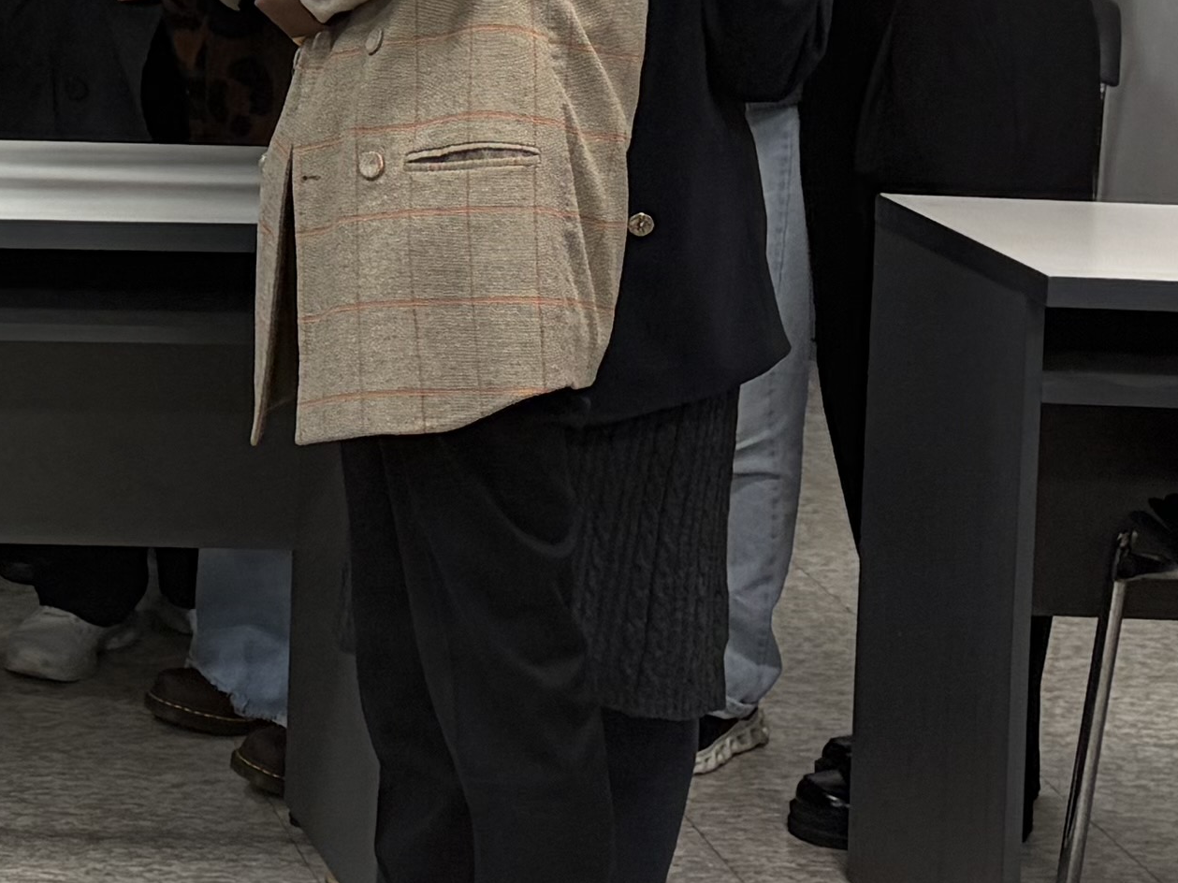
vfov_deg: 12.1
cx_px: -432
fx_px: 4015
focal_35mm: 118
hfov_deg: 15.7
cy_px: -366
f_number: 1.6
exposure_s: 1/120
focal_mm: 5.96
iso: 160
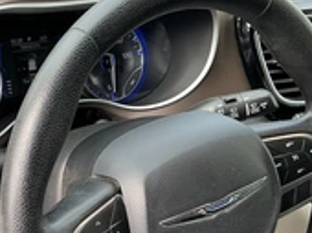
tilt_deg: -34.7
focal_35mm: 66
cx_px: 64
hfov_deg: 28.8
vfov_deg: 21.9
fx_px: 594
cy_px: 187
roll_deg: -4.1
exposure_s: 1/122
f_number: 1.8
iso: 25
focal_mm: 3
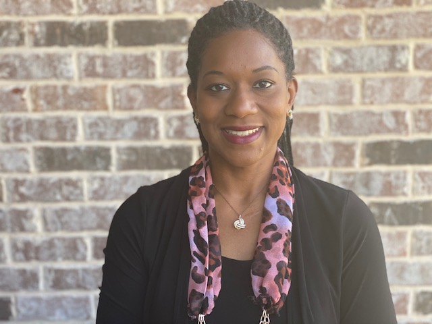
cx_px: 216
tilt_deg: -8.6
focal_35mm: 52
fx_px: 649
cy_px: 162
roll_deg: +0.4
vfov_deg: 28.0
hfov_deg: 36.8
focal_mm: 6
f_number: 2
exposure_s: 1/122
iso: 50
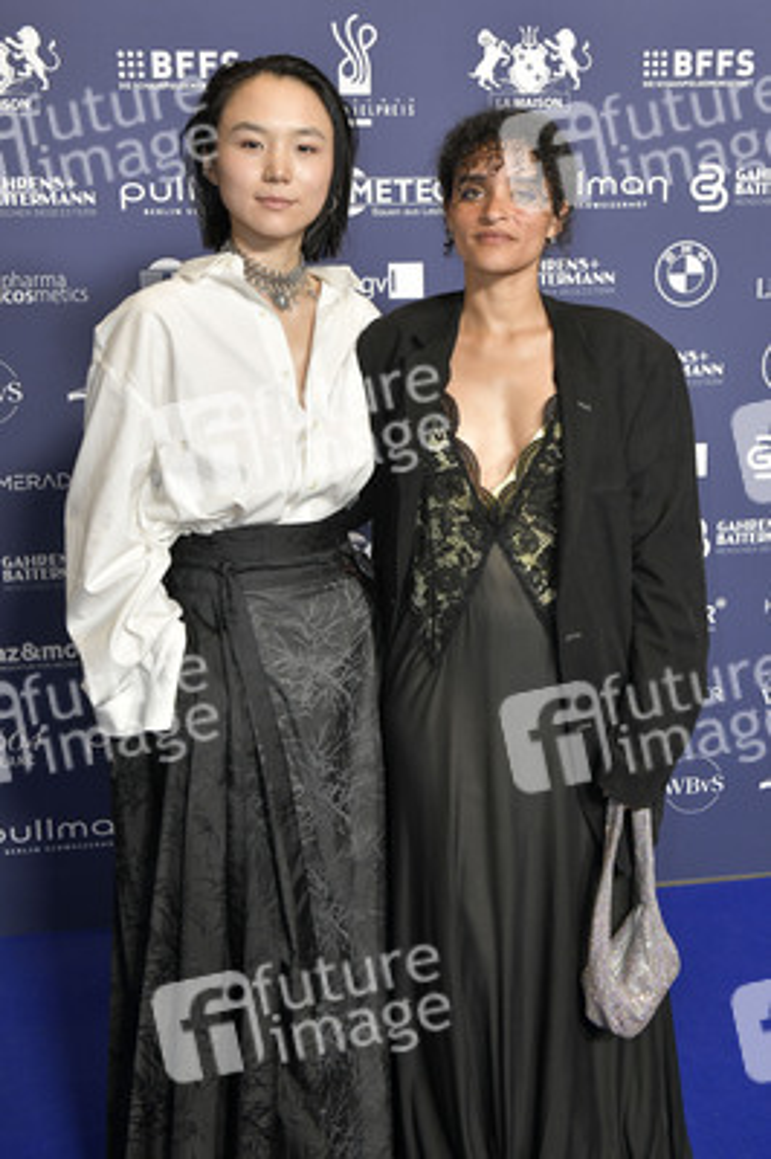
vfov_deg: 54.5
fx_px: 1126
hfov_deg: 37.8
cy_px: 580
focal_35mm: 35
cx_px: 386
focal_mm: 35
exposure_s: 1/200
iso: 2000
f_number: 6.3
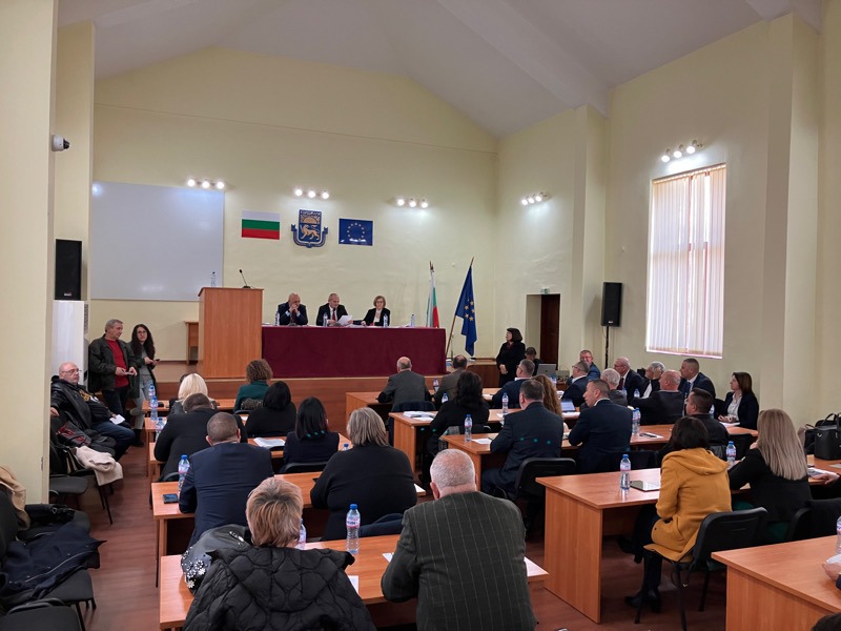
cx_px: 420
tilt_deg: -0.8
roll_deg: -1.3
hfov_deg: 63.4
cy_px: 316
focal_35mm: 28
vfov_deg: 49.7
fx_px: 680
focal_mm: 3.99
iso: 64
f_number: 1.8
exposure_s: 1/50
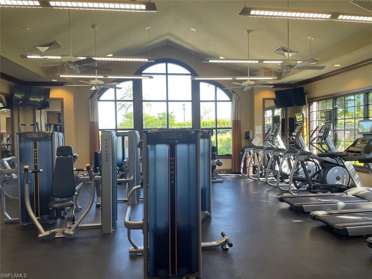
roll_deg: +0.8
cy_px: 140
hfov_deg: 67.3
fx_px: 279
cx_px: 186
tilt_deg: -1.1
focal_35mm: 26
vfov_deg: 53.1
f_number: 1.6
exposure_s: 1/120
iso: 80
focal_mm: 4.2
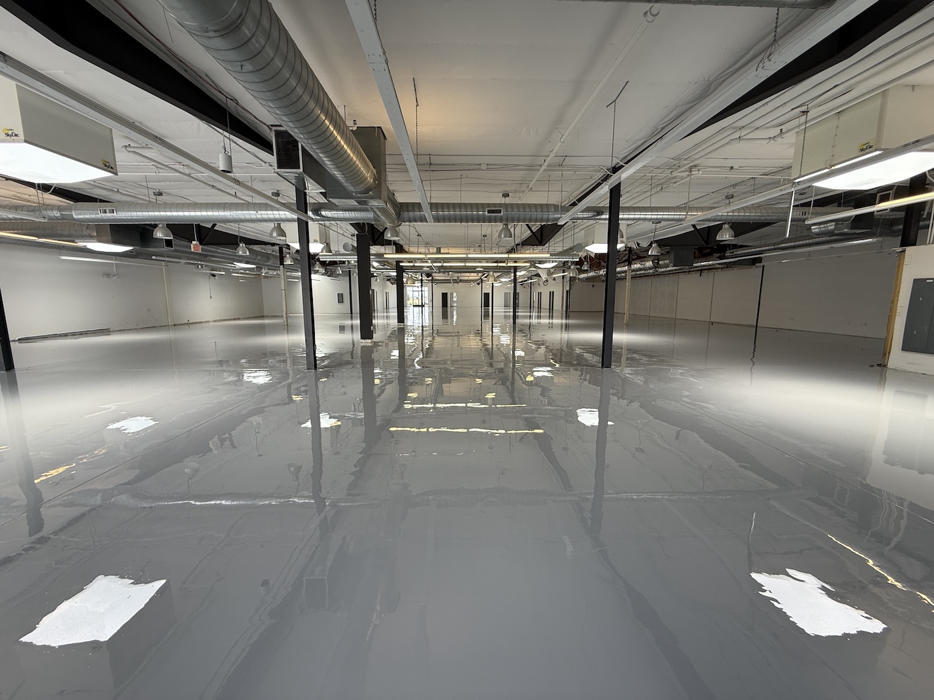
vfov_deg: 85.7
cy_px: 350
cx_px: 467
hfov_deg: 102.1
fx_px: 378
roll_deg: +0.1
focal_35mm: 14
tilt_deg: -6.4
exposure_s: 1/113
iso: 64
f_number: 2.2
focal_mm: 2.22
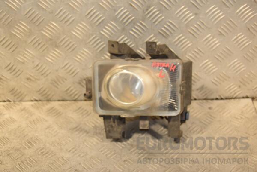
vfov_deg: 21.6
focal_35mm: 63
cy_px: 86
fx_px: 450
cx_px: 128
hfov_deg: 31.9
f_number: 4.8
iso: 800
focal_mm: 42
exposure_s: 1/160
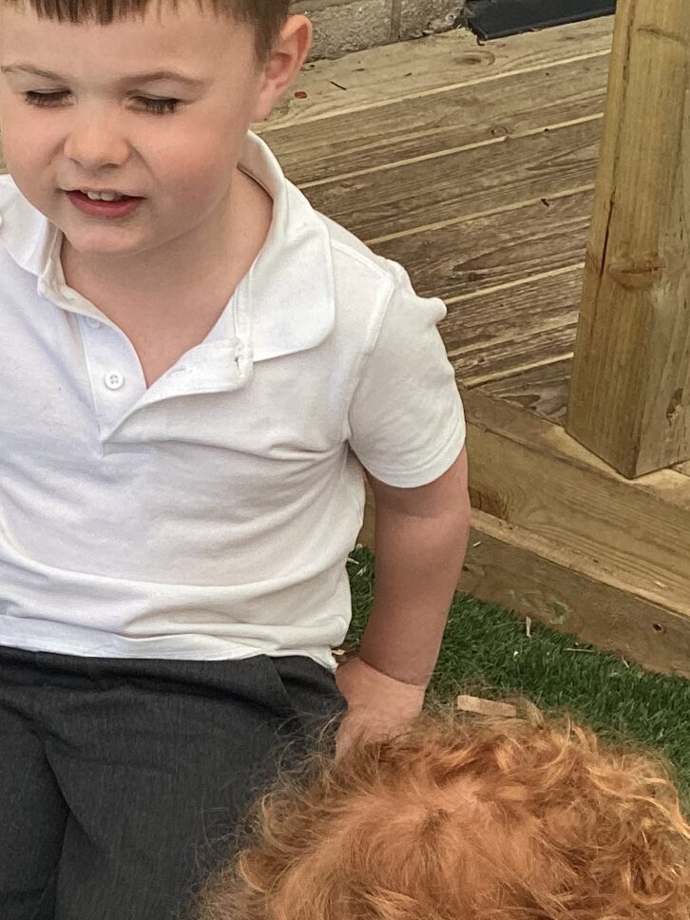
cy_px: 776
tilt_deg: -40.2
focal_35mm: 82
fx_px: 2179
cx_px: 46
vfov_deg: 23.4
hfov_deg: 17.7
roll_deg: +3.3
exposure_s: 1/433
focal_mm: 3.3
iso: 25
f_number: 2.4
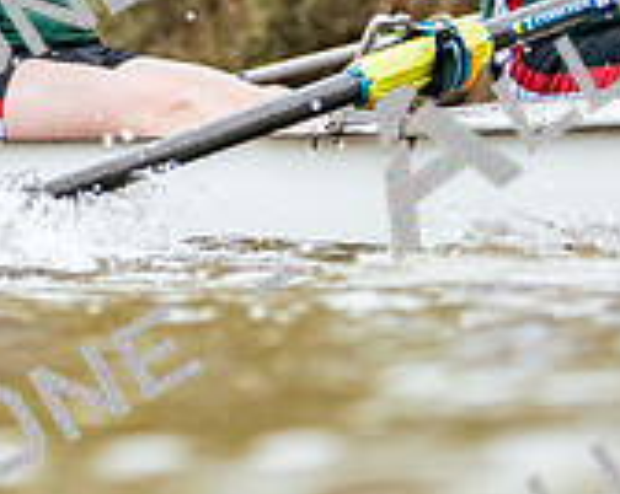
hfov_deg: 2.2
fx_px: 16477
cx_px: 59
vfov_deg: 1.7
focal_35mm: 899
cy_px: -90
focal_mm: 277
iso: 5000
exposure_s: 1/2000
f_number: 6.3
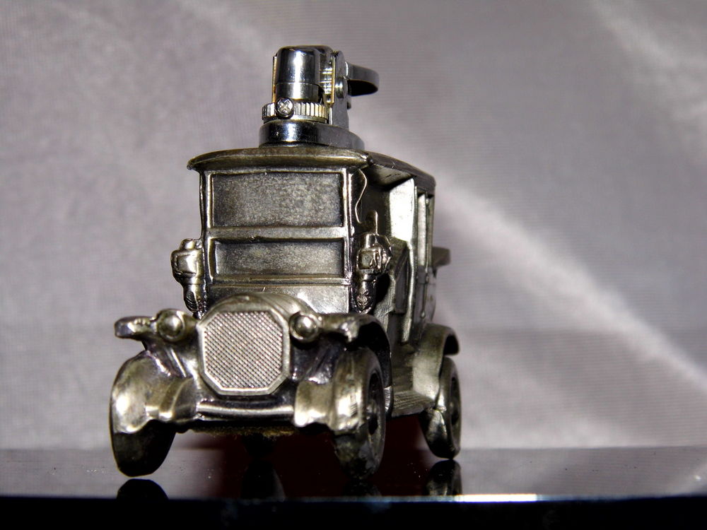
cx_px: 354
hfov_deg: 24.1
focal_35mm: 81
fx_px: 1654
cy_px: 265
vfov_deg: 18.2
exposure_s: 1/60
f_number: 4.2
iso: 100
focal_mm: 14.6
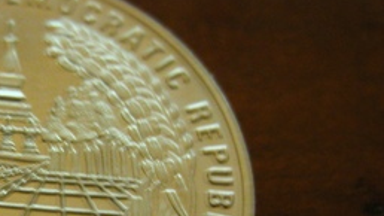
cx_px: 27
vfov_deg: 11.1
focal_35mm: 108
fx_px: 1099
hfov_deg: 19.4
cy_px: 207
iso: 304
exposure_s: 1/4
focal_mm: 12.7
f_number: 3
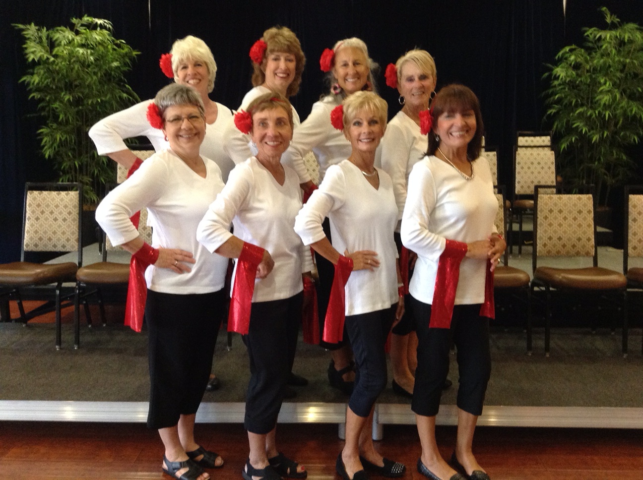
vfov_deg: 42.8
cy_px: 240
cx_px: 322
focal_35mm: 33
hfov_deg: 55.4
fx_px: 612
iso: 200
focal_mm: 3.3
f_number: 2.4
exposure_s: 1/24
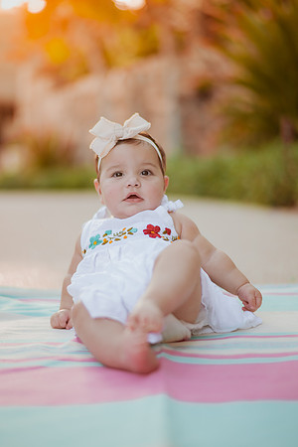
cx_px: 149
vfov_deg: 34.5
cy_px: 224
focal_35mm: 58
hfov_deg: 23.4
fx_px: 720
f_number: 1.4
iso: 125
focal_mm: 58
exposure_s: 1/640
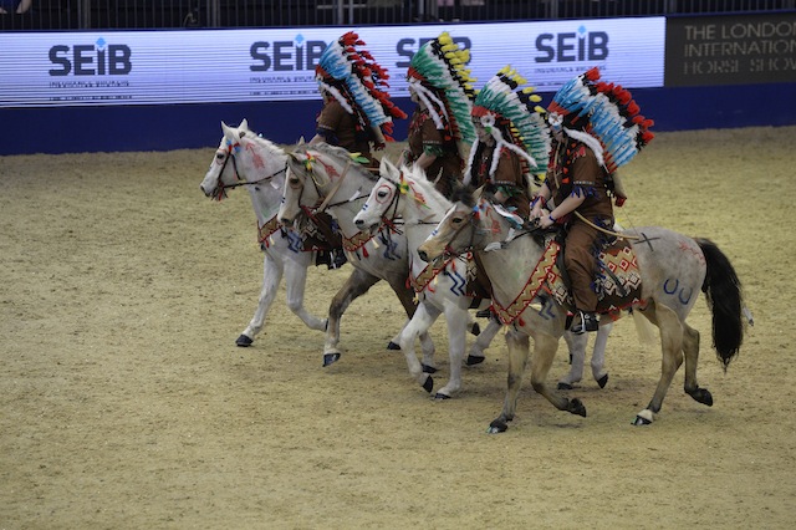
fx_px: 3646
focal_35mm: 165
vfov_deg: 8.3
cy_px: 265
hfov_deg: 12.5
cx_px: 398
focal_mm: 165
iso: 4000
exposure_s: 1/640
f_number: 4.5
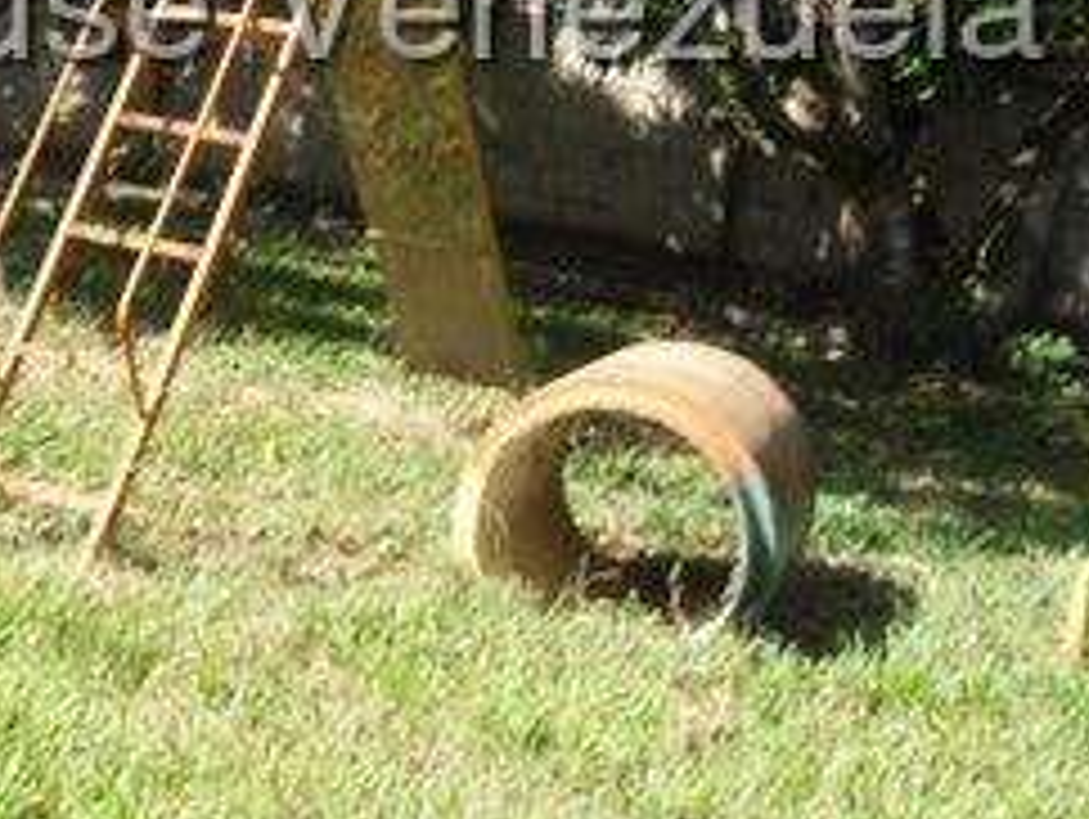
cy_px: 0
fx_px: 2330
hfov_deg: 25.8
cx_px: 189
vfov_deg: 19.4
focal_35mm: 74
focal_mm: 6
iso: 80
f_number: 7.1
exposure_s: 1/90
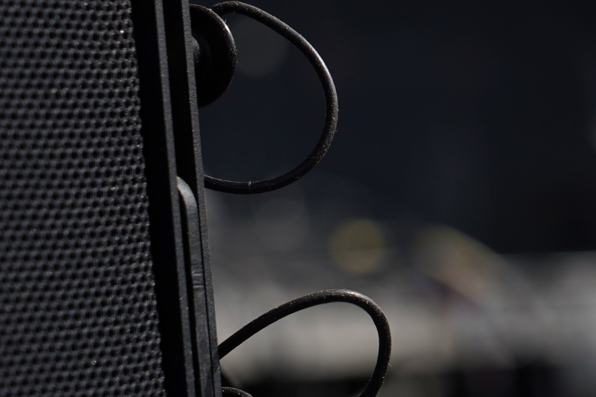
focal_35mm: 262
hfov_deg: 7.8
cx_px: 602
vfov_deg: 5.2
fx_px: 4337
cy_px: -47
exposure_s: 1/500
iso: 100
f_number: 8
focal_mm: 105
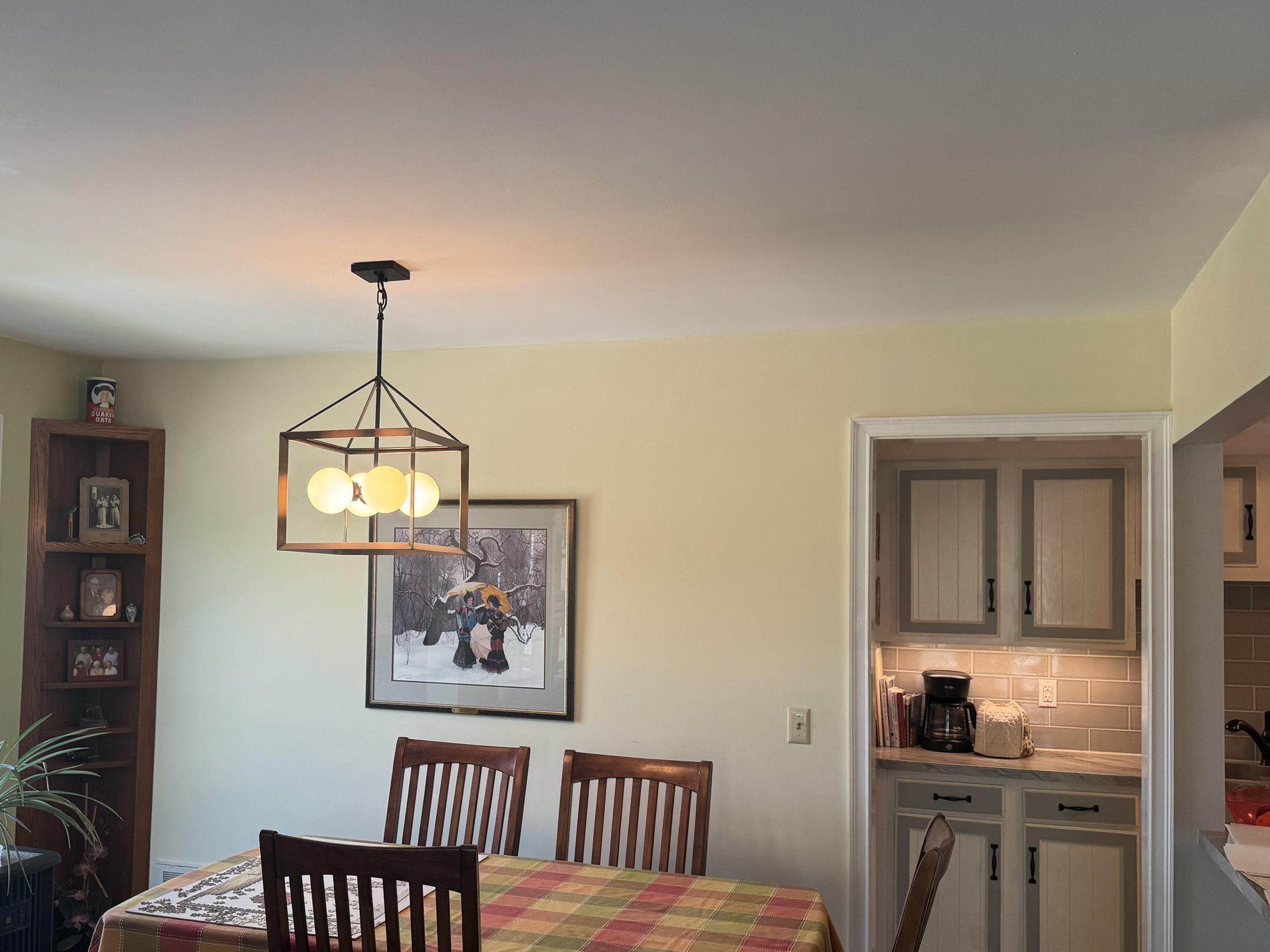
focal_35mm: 34
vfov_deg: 41.8
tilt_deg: +0.6
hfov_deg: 53.5
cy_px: 513
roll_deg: -2.7
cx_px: 489
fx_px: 1247
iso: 125
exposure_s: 1/120
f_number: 1.78
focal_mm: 6.76
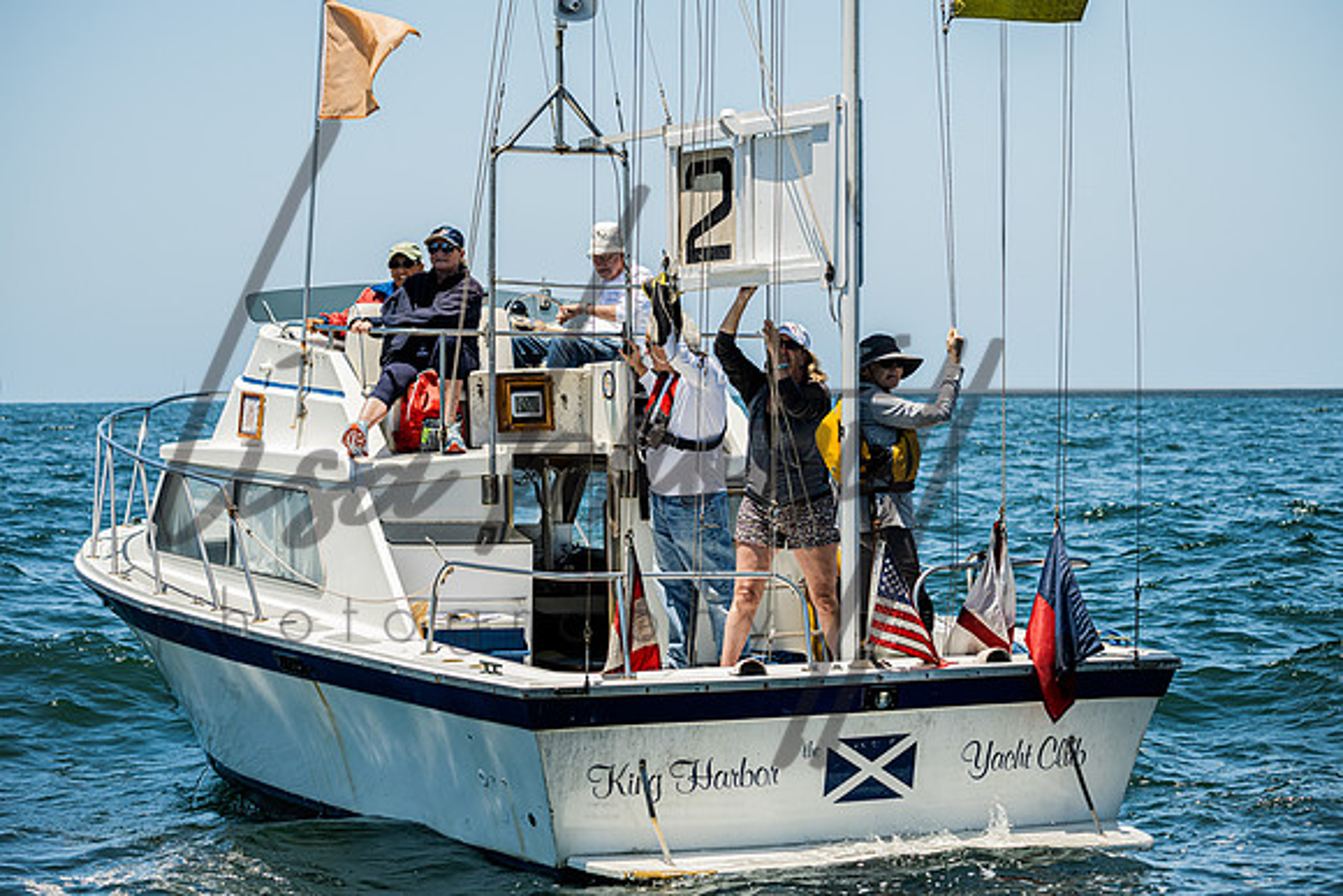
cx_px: 672
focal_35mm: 100
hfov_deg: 20.4
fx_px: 3731
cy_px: 448
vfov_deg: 13.7
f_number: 5.6
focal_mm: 100
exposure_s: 1/800
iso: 320
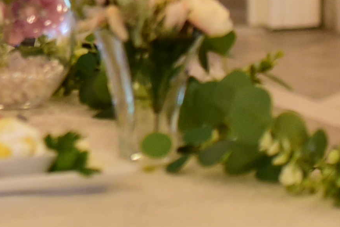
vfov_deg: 3.8
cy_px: -200
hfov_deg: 5.6
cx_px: -258
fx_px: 3428
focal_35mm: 363
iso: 2000
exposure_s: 1/100
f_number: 2.8
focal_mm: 70
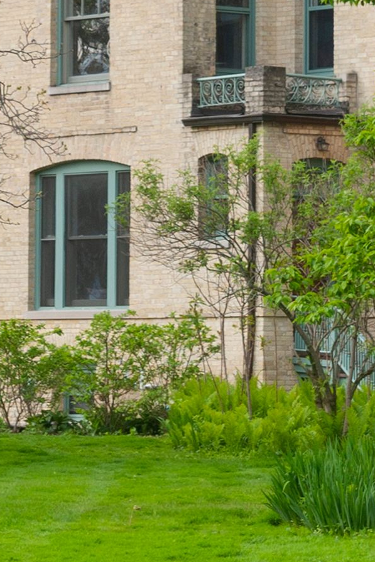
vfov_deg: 8.2
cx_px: 71
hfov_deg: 5.6
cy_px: -183
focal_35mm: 247
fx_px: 3858
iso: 400
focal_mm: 52
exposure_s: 1/400
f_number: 8
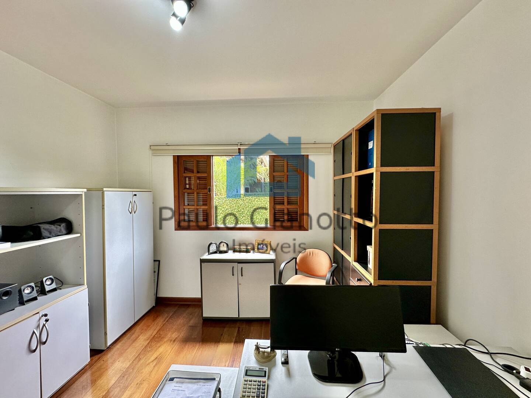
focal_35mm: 14
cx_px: 266
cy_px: 199
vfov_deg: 85.7
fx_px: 215
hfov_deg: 102.1
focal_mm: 2.22
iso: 125
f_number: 2.2
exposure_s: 1/120
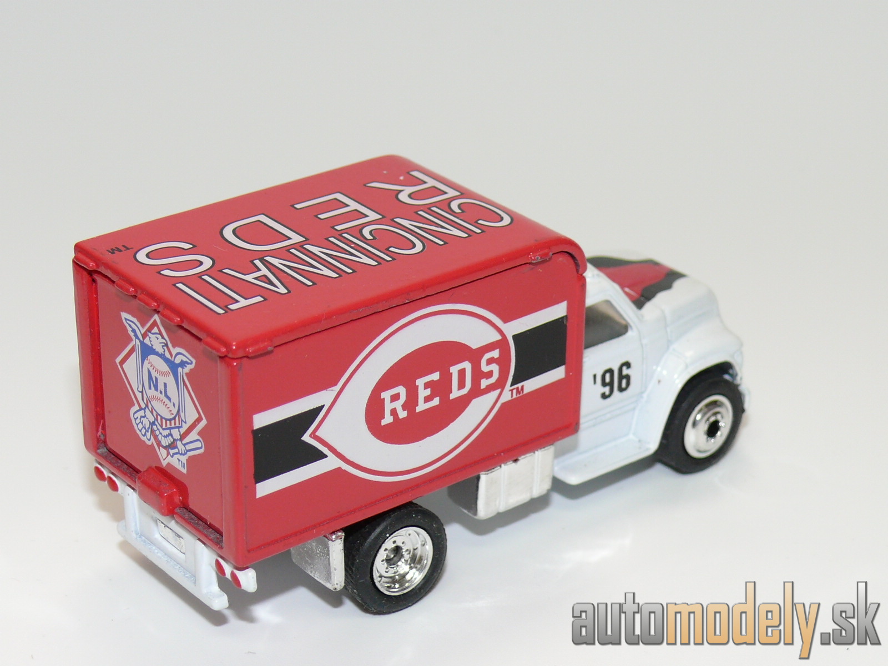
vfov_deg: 17.0
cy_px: 333
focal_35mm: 87
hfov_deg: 22.5
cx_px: 444
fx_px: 2232
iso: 100
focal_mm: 12.3
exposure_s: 1/30
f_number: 4
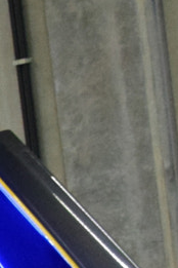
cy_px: 626
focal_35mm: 306
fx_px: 2269
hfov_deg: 4.4
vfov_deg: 6.4
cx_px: -303
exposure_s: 1/40
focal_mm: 26
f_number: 4
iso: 1800
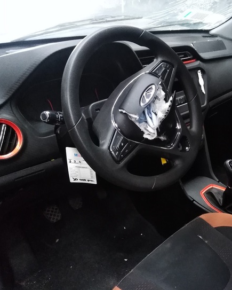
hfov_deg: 42.4
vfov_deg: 52.8
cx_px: 166
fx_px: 292
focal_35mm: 34
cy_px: 145
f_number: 2.2
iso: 1143
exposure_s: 1/14.3
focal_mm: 3.46
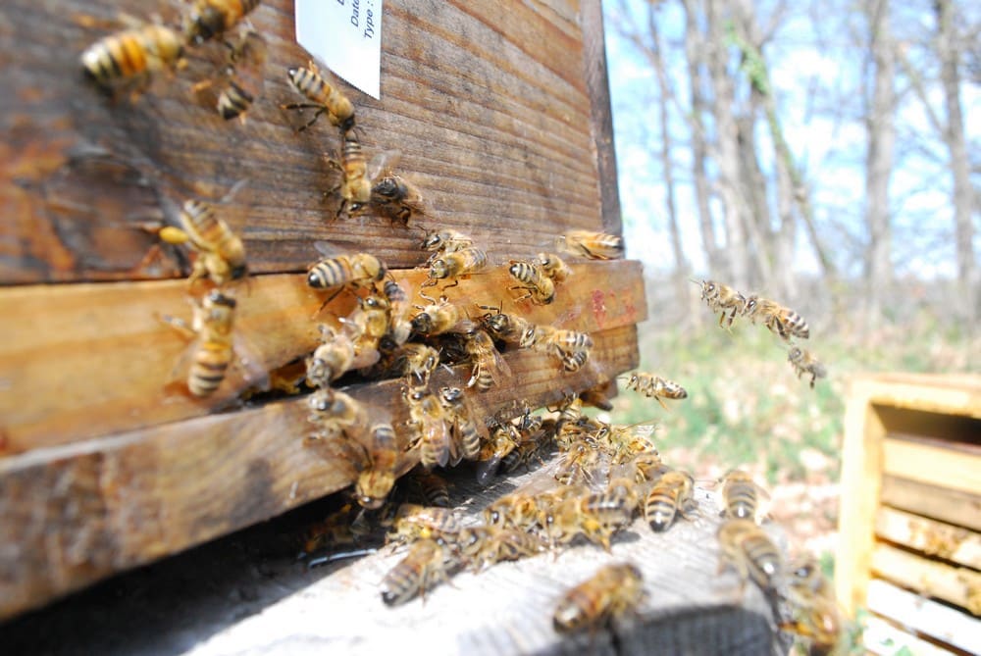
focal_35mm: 27
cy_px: 328
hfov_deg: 67.3
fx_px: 736
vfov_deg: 48.0
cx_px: 490
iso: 800
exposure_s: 1/320
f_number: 9
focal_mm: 18
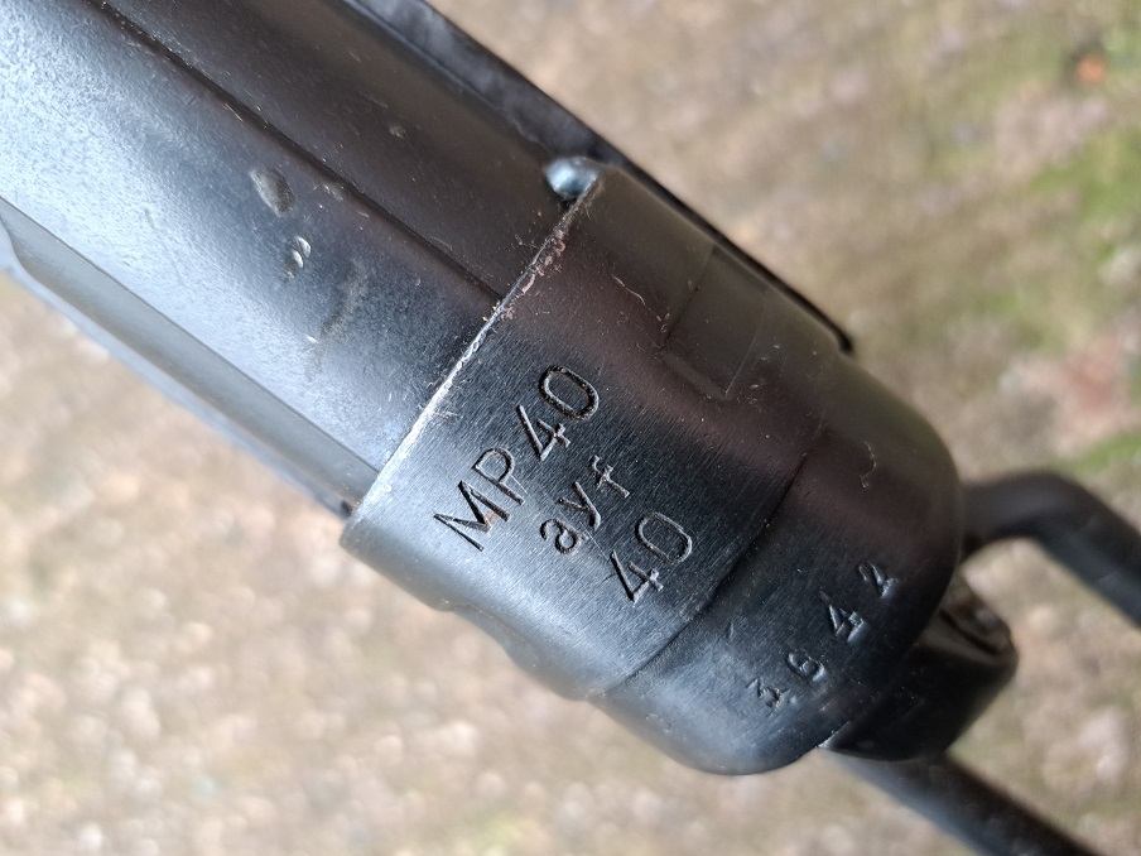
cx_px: 570
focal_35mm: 24
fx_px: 791
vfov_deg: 56.8
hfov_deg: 71.6
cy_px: 428
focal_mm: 5.23
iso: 320
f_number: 1.8
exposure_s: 1/50
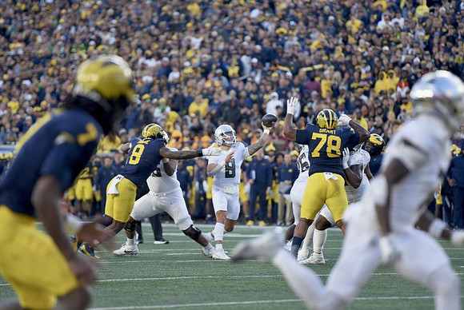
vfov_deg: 6.9
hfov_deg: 10.3
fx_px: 2580
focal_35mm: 200
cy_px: 155
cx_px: 232
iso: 800
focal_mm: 200
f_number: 2.8
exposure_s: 1/1000
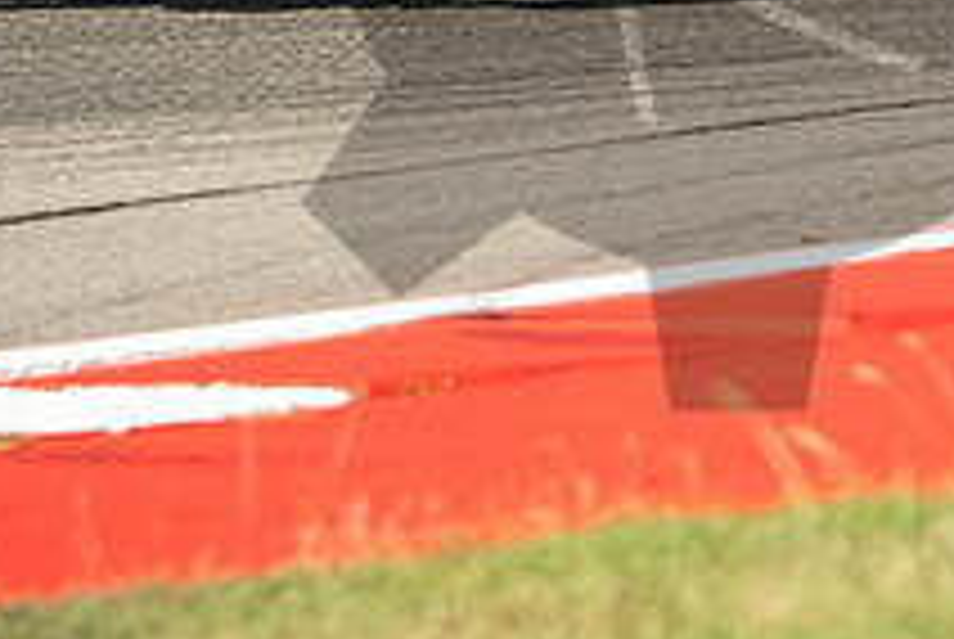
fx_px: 21760
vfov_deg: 1.7
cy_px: -137
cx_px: 738
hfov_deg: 2.5
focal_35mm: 820
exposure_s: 1/1600
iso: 160
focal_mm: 200
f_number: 2.5
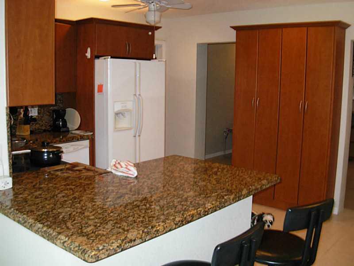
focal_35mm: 38
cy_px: 133
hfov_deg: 49.0
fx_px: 389
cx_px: 177
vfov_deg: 37.7
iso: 205
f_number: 2.9
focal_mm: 6.3
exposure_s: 1/58.6
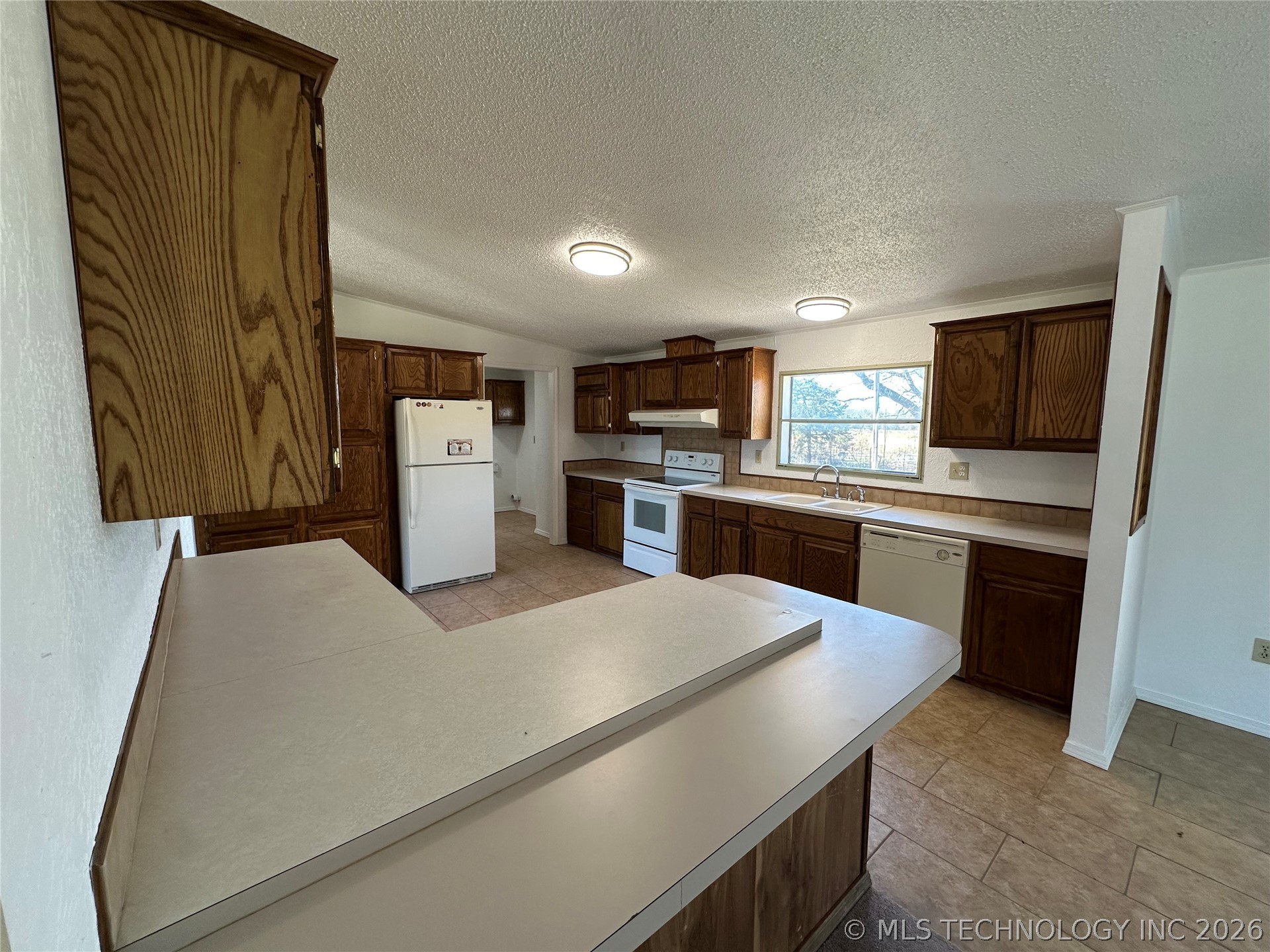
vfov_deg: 85.7
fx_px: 514
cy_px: 476
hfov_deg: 102.1
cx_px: 635
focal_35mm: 14
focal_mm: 2.22
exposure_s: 1/120
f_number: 2.2
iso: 160
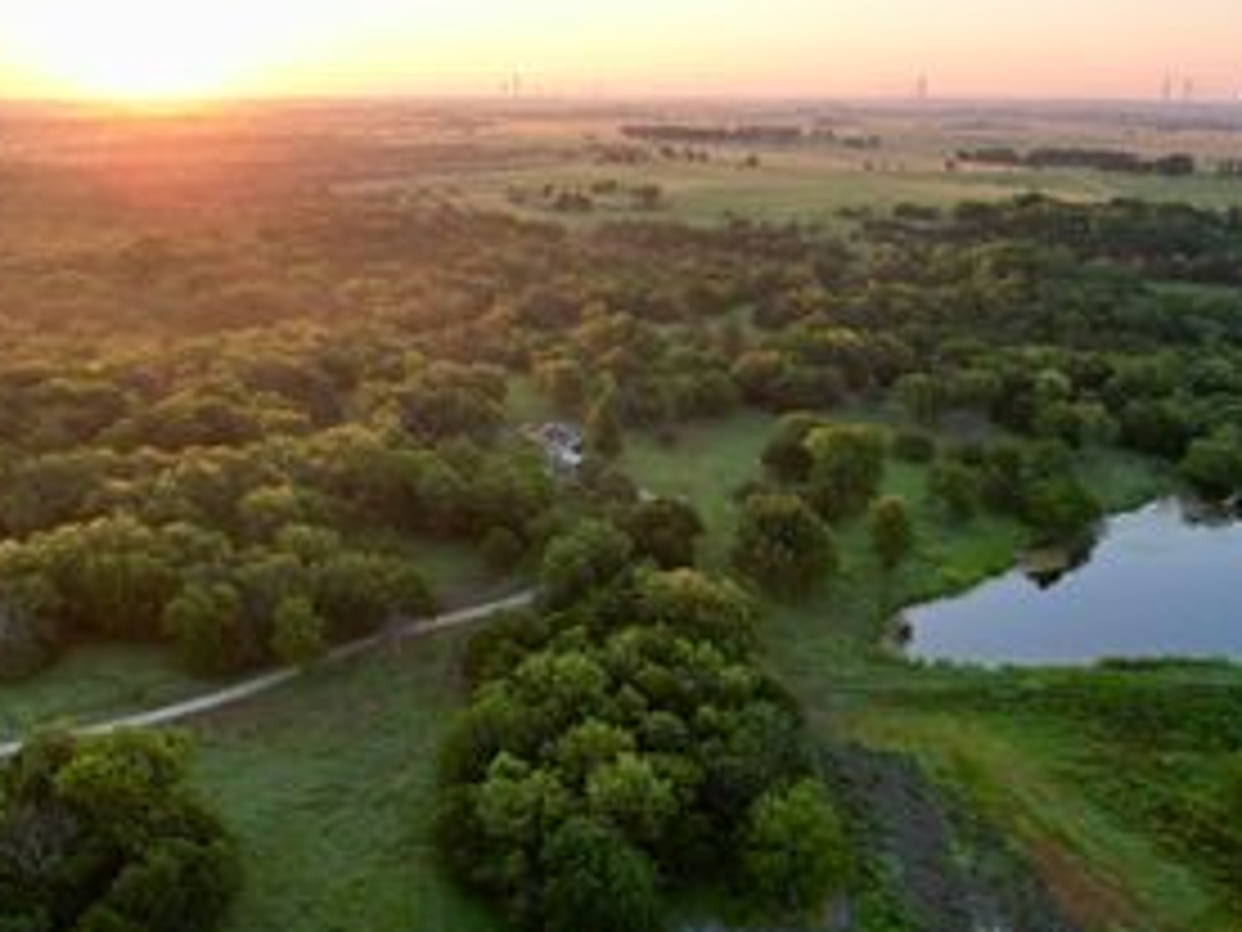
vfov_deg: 42.9
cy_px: 493
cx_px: 686
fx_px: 1184
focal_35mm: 33
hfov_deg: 55.2
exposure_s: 1/320
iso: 100
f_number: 2.8
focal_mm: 8.38
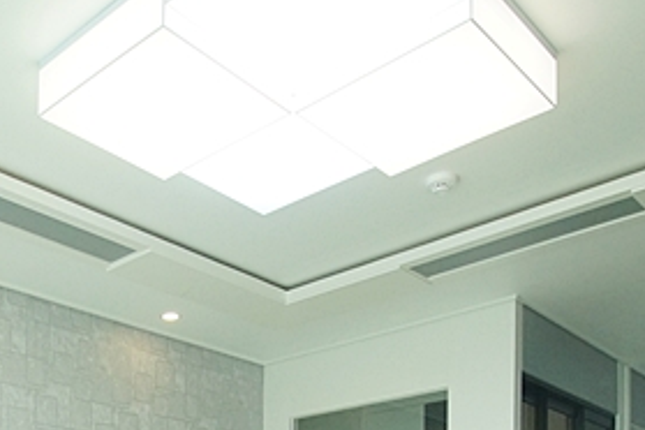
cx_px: 132
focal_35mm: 43
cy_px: 587
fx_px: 770
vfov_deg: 25.8
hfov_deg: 43.4
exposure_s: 1/640
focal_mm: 10
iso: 800
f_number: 3.5
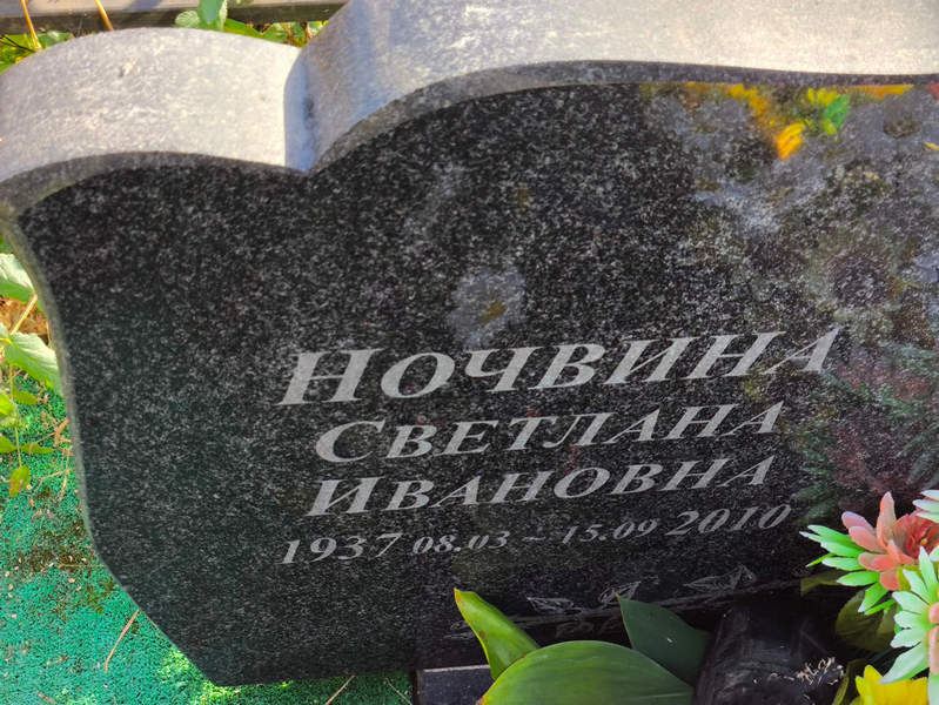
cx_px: 470
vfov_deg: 29.1
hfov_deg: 38.2
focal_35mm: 50
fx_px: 1357
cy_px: 352
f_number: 1.7
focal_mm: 4.71
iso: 50
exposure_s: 1/133
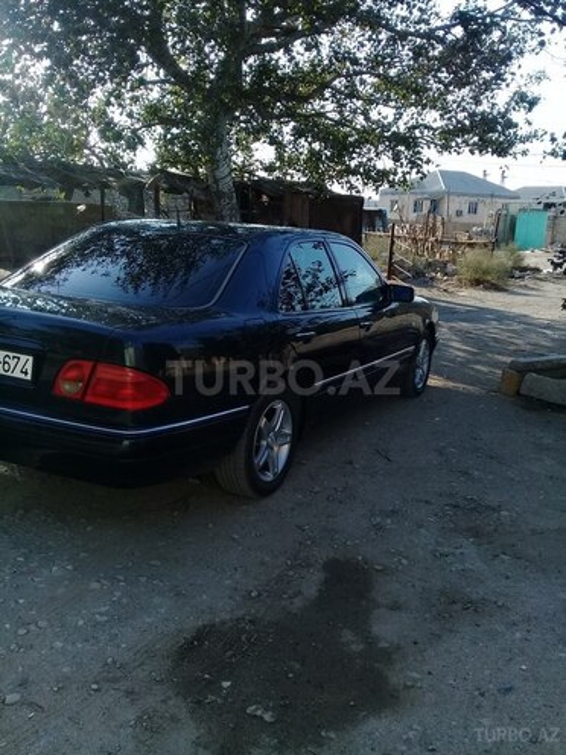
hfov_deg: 45.4
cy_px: 378
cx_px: 283
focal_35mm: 31
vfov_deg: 58.4
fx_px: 676
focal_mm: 3.3
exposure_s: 1/702
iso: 64
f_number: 2.2
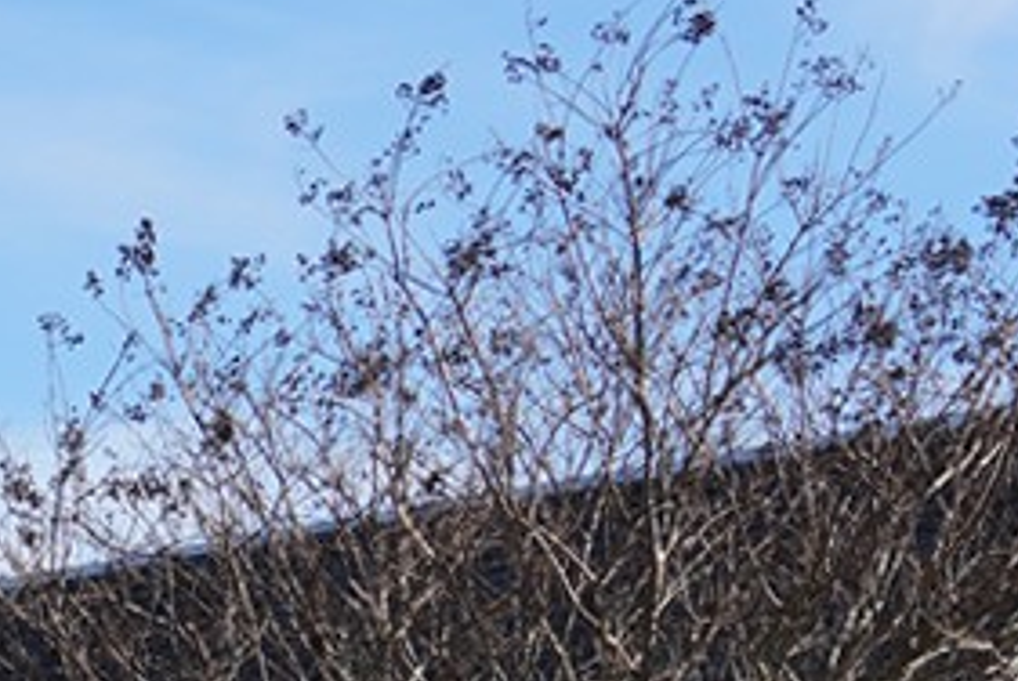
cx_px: -1855
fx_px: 5633
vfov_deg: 6.7
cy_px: 1395
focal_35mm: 199
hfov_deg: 8.8
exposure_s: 1/100
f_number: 13
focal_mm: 28
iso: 100
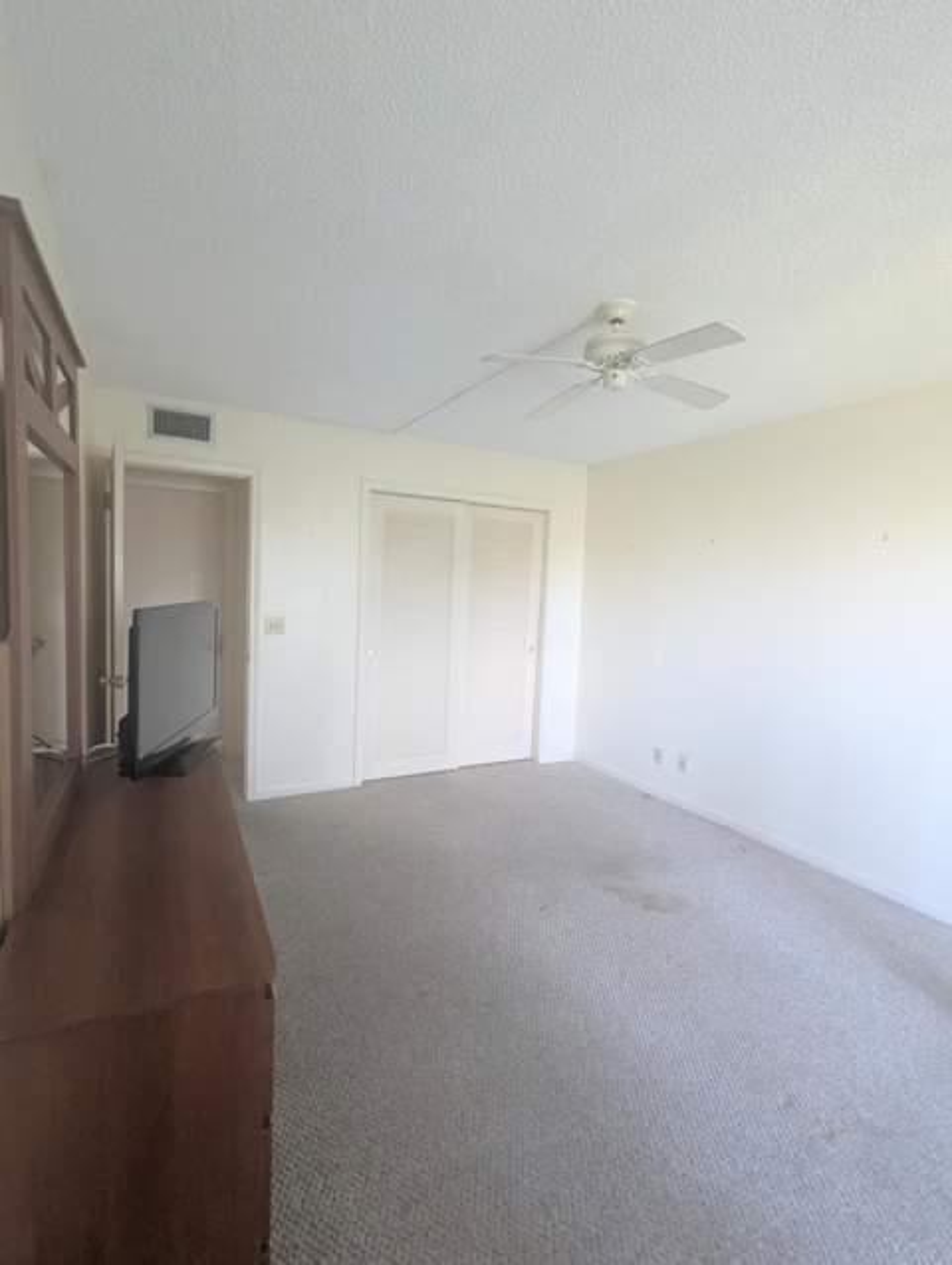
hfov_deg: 78.2
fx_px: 586
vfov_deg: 94.4
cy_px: 632
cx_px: 476
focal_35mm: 16
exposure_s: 1/27.8
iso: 245
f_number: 2.2
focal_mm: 2.35
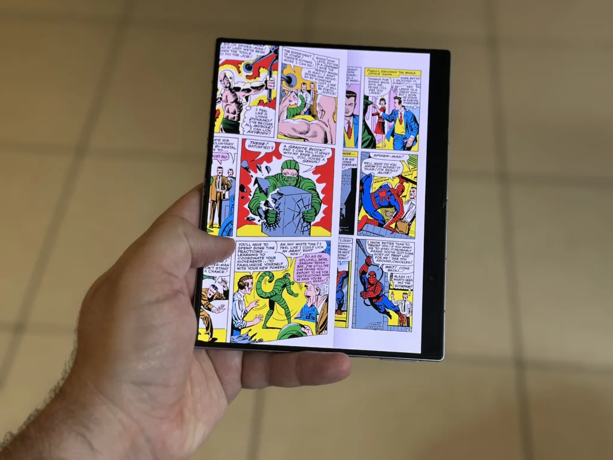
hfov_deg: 39.7
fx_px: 850
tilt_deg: -50.3
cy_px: 230
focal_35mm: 48
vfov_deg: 30.3
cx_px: 306
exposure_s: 1/96
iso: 100
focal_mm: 6.86
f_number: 1.78
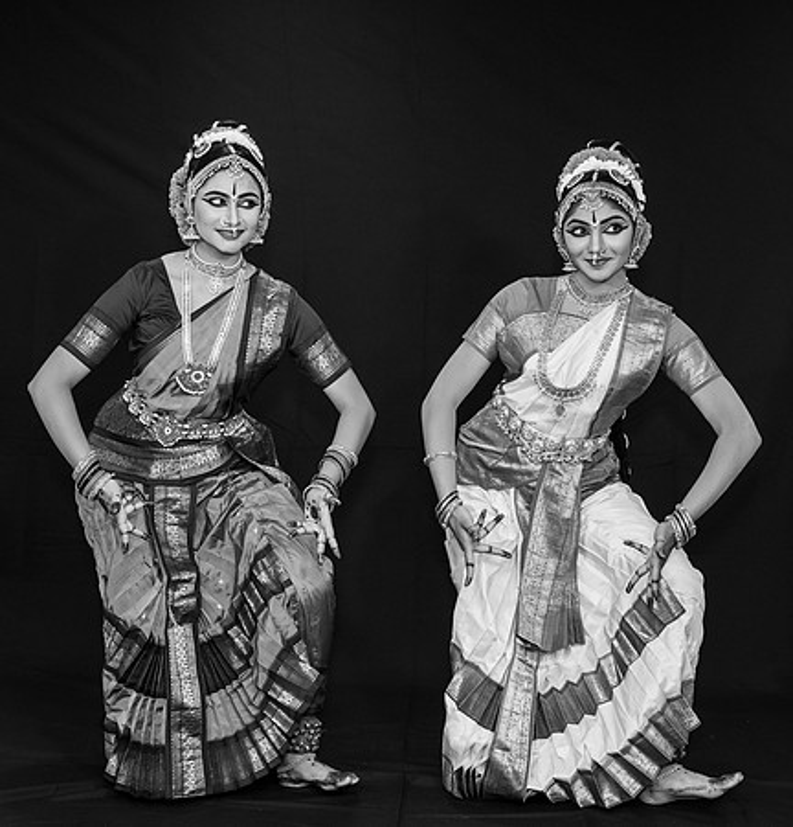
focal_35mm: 60
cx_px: 398
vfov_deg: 29.2
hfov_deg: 28.1
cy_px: 414
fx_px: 1584
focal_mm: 46
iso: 1250
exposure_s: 1/125
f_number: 5
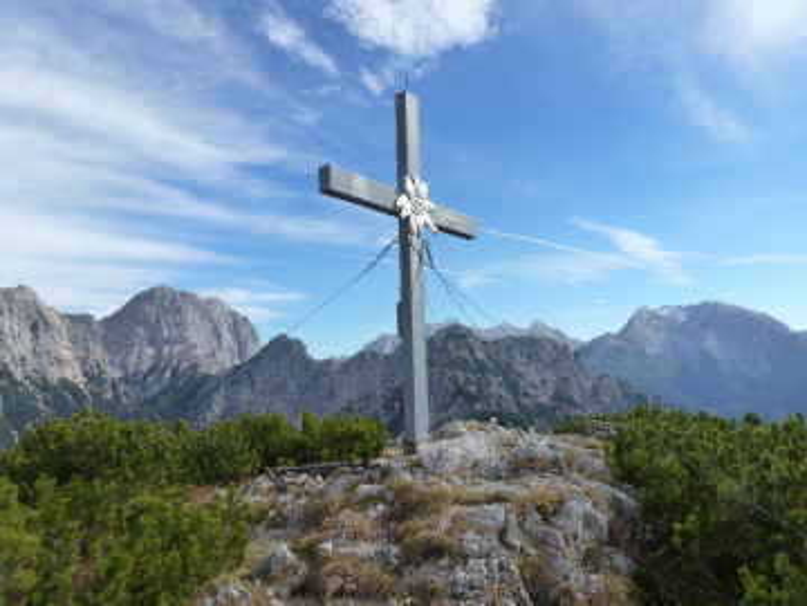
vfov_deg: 56.8
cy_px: 303
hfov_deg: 71.6
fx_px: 560
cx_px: 404
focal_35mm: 24
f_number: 5
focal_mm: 4.3
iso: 160
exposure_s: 1/400
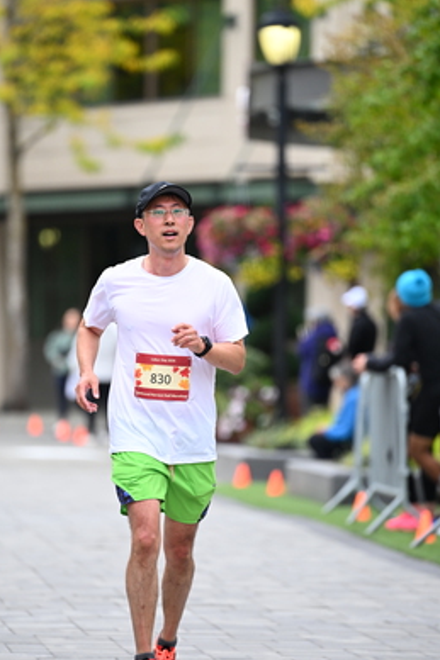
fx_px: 5193
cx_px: 181
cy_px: 338
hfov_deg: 4.9
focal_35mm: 283
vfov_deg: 7.3
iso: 640
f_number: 2.8
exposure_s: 1/2000
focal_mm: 200
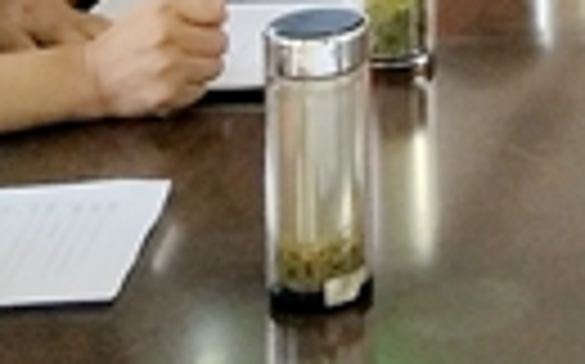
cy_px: -661
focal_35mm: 170
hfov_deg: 11.3
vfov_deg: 7.0
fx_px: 2708
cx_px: 1125
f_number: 2
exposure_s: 1/100
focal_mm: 3.88
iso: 200
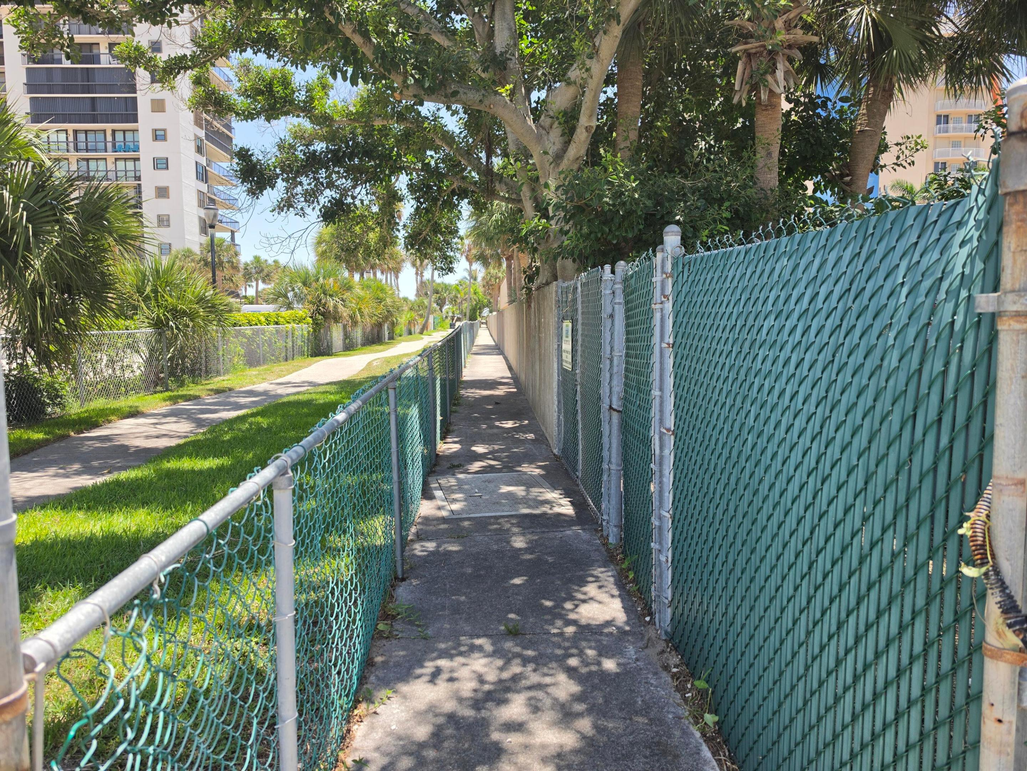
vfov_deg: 58.9
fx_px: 682
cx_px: 514
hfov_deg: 73.9
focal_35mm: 23
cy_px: 386
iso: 64
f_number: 1.4
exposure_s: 1/2752
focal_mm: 6.5
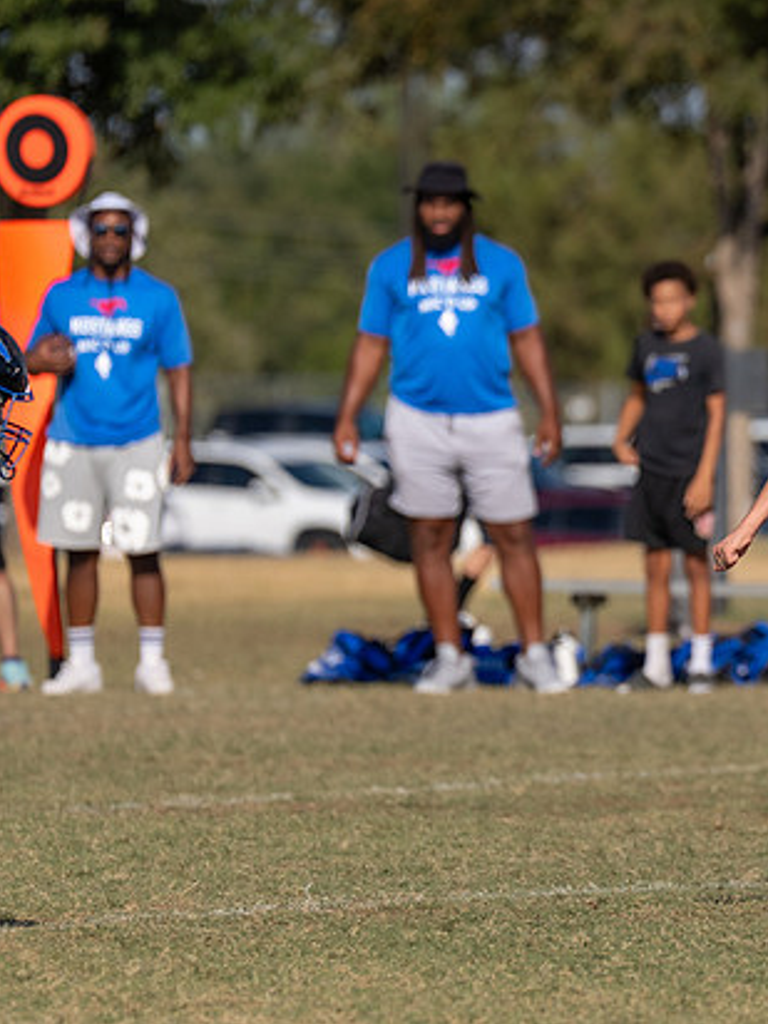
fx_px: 15235
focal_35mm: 515
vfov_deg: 3.8
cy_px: 523
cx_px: 837
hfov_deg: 2.9
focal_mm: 200
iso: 100
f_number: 3.2
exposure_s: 1/3200
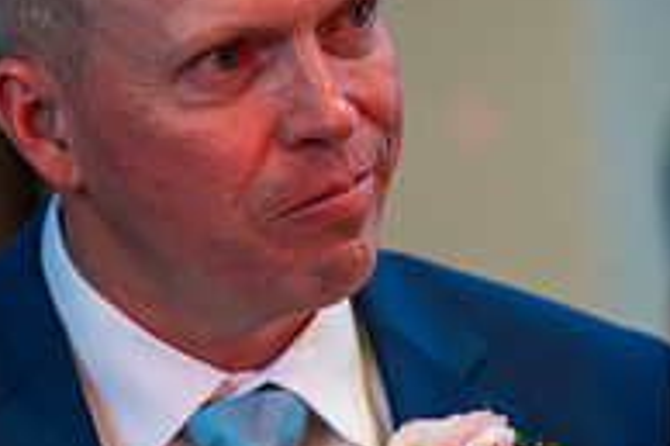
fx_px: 13370
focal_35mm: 719
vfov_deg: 1.9
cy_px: 308
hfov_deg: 2.9
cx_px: 135
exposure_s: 1/320
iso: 4000
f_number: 2.8
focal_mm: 200
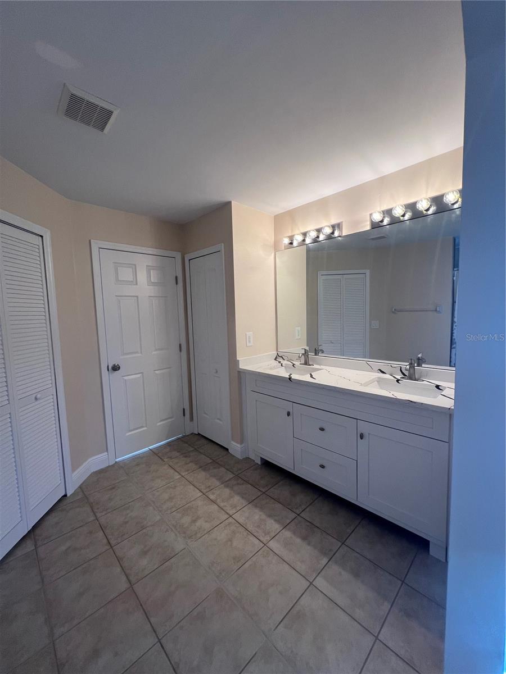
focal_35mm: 13
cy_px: 337
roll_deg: +2.8
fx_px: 253
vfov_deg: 106.2
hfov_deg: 89.9
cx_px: 253
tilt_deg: -5.4
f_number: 1.8
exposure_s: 1/120
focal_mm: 1.57
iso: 80
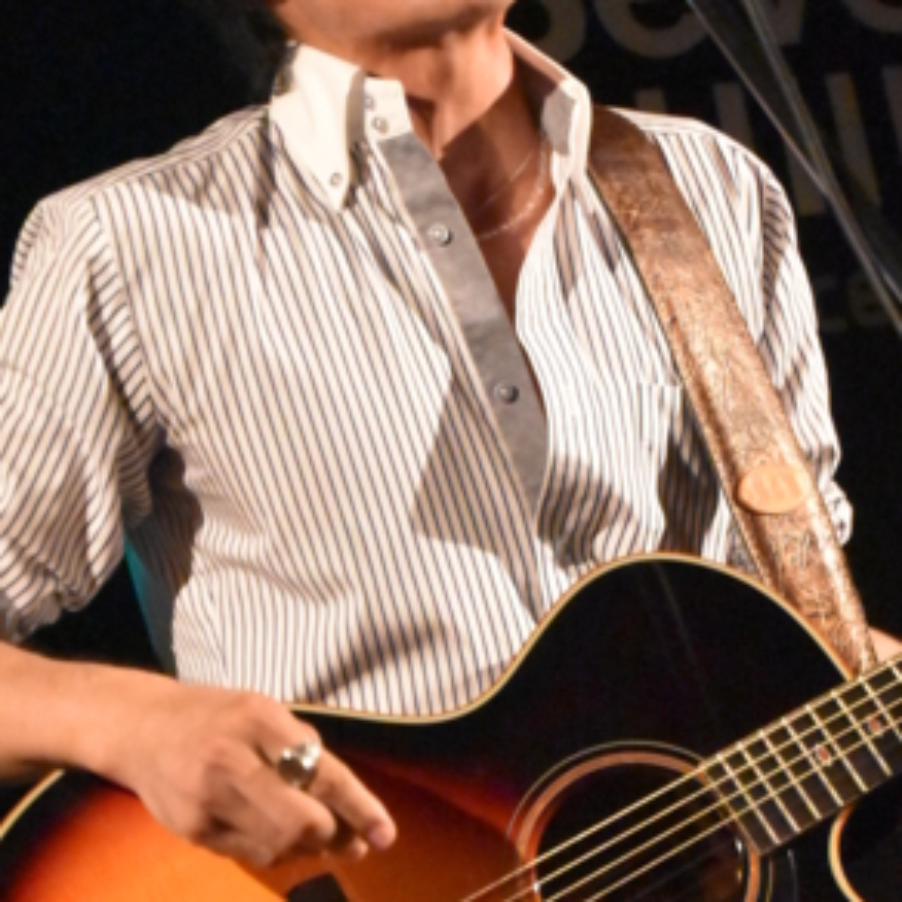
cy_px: 470
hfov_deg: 10.0
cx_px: 613
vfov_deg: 10.0
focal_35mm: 175
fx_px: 5159
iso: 12800
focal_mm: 50
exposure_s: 1/60
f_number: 4.8
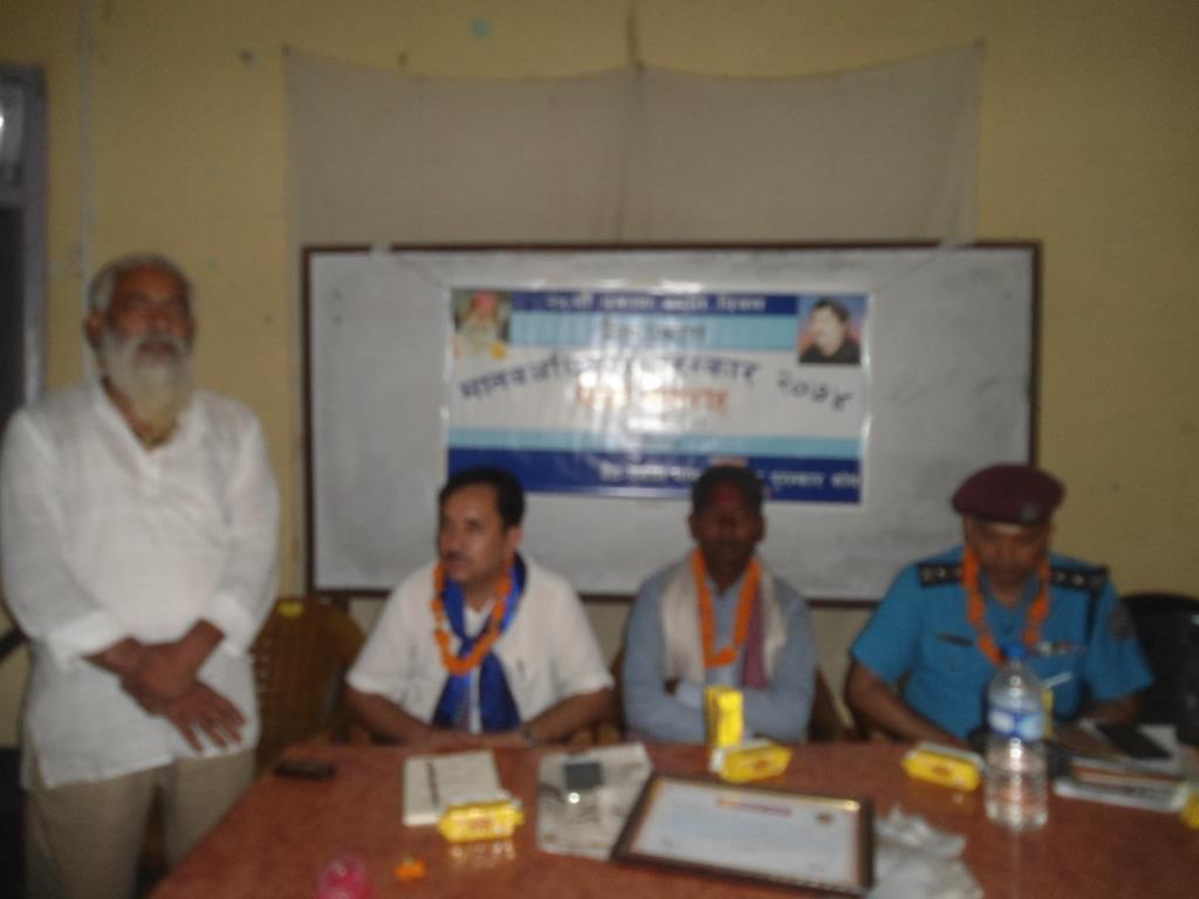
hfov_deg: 67.3
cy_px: 450
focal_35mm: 26
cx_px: 600
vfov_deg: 53.1
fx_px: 901
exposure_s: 1/30
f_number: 2.8
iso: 200
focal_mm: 4.7
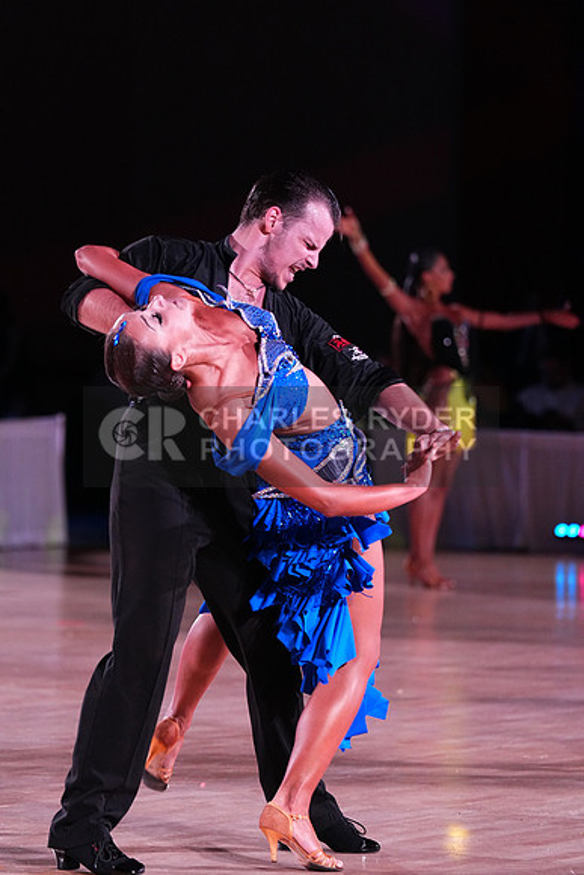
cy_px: 438
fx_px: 4863
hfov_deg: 6.9
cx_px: 292
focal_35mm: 200
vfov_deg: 10.3
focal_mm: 200
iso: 4000
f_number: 4.5
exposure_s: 1/320
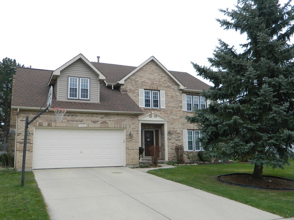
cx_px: 147
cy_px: 110
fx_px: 297
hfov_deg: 52.6
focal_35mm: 35
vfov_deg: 40.7
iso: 110
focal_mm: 6.2
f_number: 3.3
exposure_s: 1/125
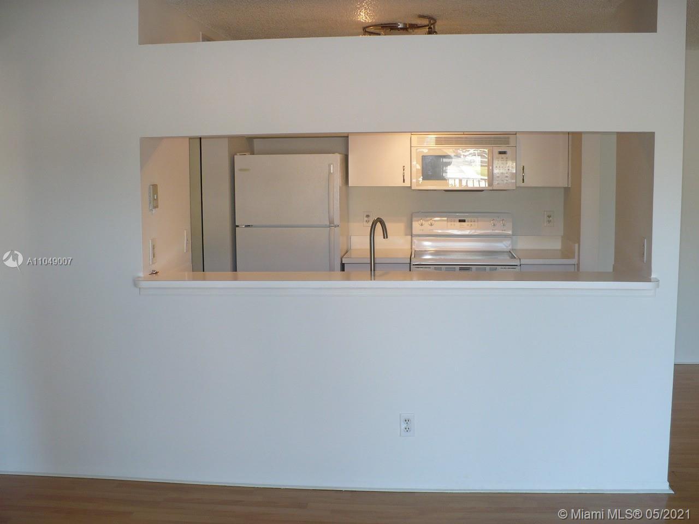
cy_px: 262
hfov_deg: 47.9
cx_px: 350
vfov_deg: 36.8
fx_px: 788
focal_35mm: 39
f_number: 2.8
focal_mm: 6.1
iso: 100
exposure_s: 1/30
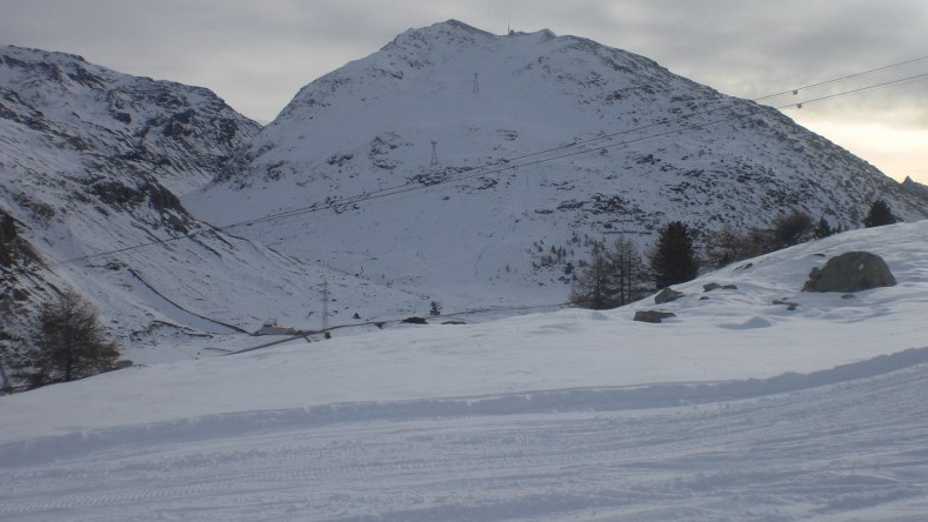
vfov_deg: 28.4
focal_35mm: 42
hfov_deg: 48.4
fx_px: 1034
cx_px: 462
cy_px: 256
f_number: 4.4
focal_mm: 6.3
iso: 50
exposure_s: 1/500
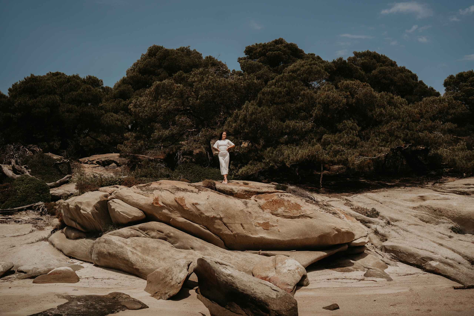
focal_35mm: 35
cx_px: 237
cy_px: 158
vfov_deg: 37.9
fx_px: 461
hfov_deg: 54.4
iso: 80
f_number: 2.8
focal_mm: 35
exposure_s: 1/2500
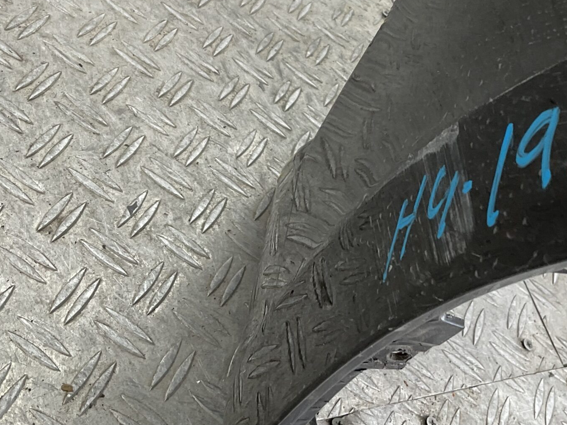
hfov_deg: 34.5
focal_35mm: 55
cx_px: 388
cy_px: 41
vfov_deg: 25.7
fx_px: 901
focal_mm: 3
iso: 20
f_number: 1.8
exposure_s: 1/100
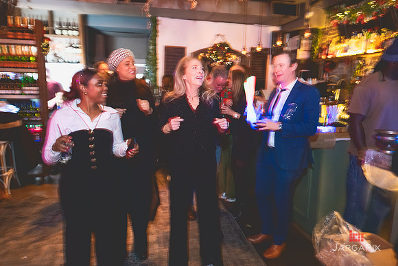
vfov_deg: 51.4
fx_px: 276
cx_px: 192
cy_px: 129
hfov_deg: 71.6
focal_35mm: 25
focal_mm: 24
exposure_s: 1/15
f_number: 2.8
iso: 3200
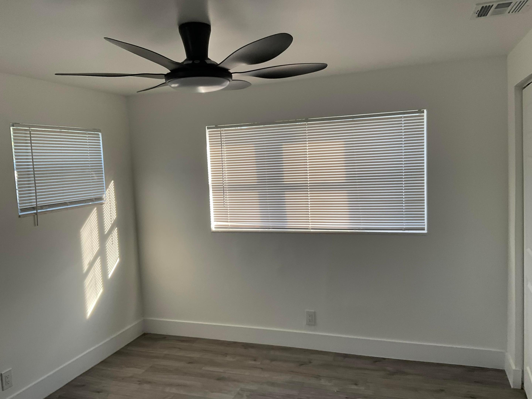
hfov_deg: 61.7
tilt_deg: -6.3
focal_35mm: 29
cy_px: 200
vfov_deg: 48.2
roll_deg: +4.1
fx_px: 446
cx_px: 266
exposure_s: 1/122
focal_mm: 3
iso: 40
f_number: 1.8
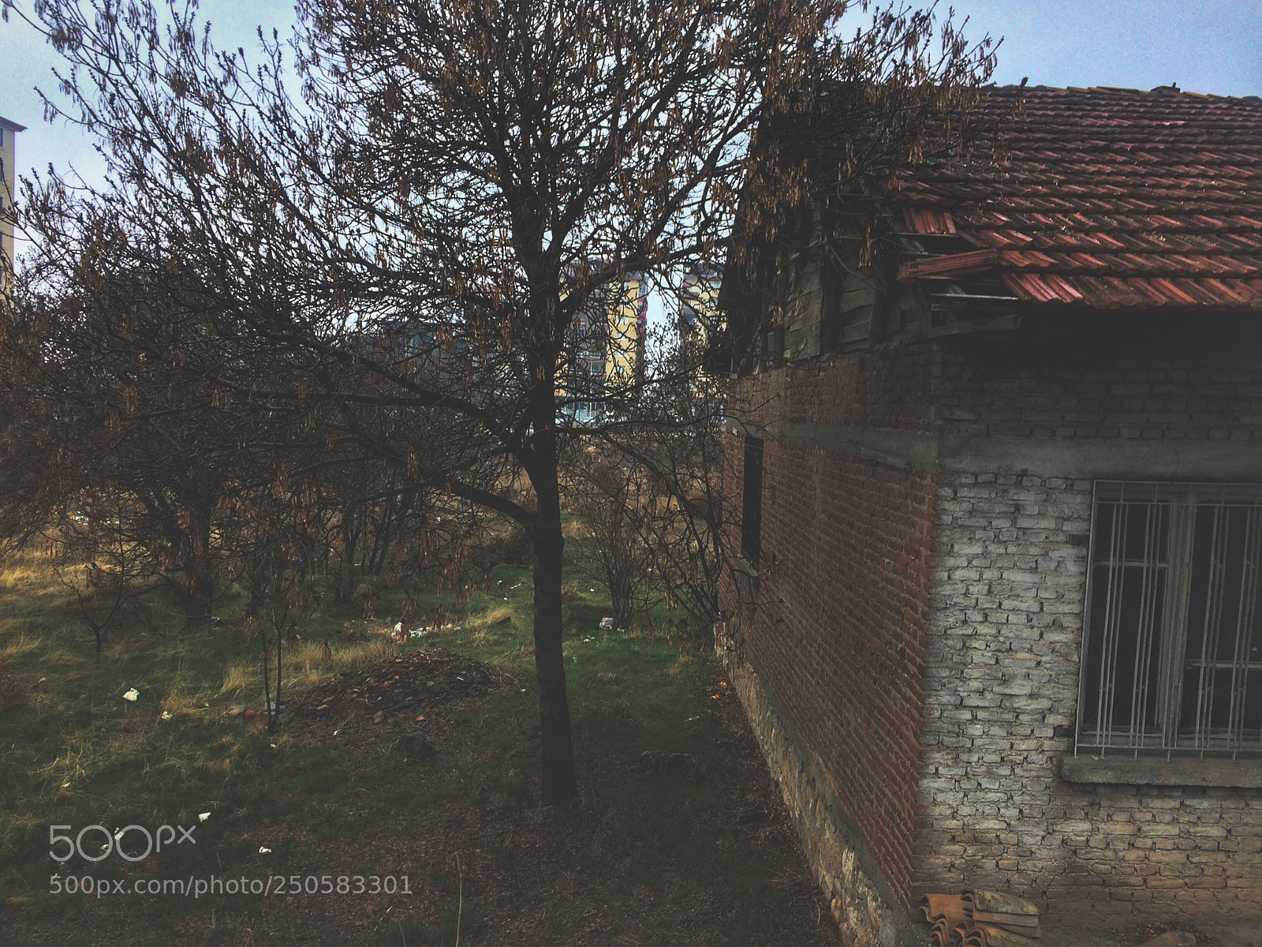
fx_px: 1057
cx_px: 631
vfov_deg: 48.2
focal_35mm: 29
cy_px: 474
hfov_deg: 61.7
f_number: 2.2
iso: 40
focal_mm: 4.15
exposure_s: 1/50
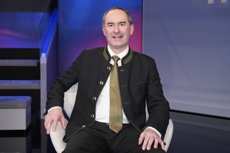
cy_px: 76
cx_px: 115
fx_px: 268
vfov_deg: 31.8
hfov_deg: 46.4
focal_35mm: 42
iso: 2000
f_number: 5
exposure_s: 1/160
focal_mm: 42
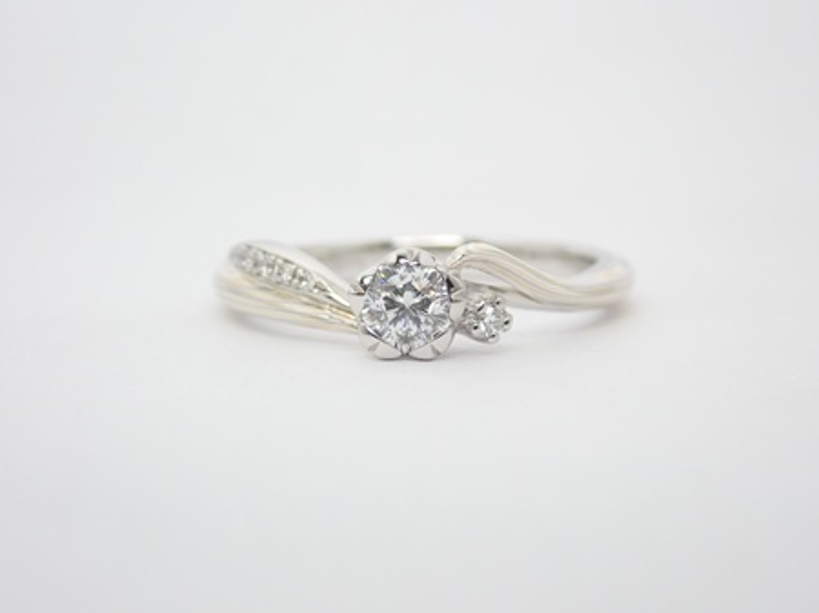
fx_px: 1939
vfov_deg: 18.0
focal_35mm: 82
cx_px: 410
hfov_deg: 23.8
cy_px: 306
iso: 200
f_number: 4.3
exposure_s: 1/100
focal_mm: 14.62
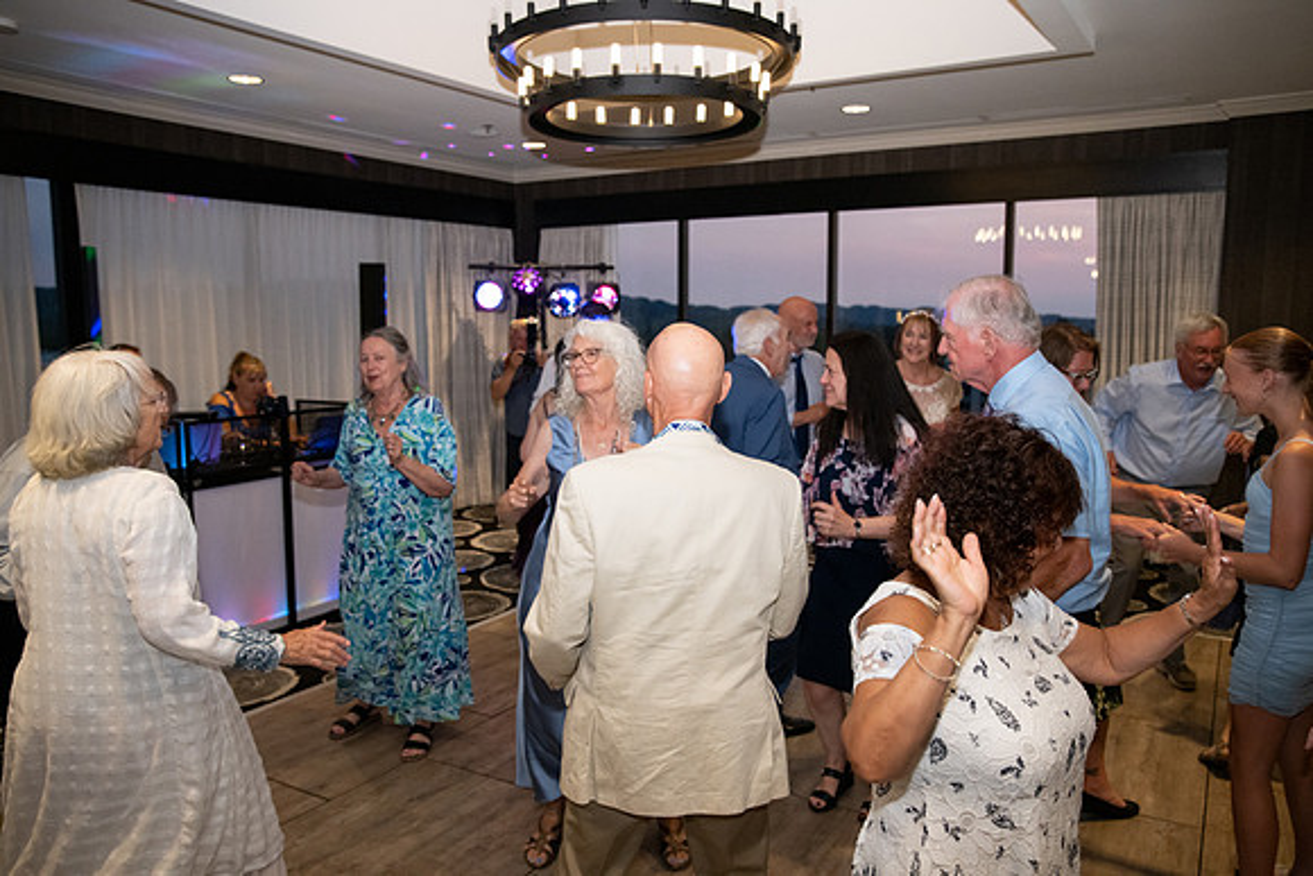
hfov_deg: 65.5
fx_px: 1021
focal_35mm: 28
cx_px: 656
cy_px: 438
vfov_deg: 46.4
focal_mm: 28
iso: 2500
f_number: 4
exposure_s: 1/320
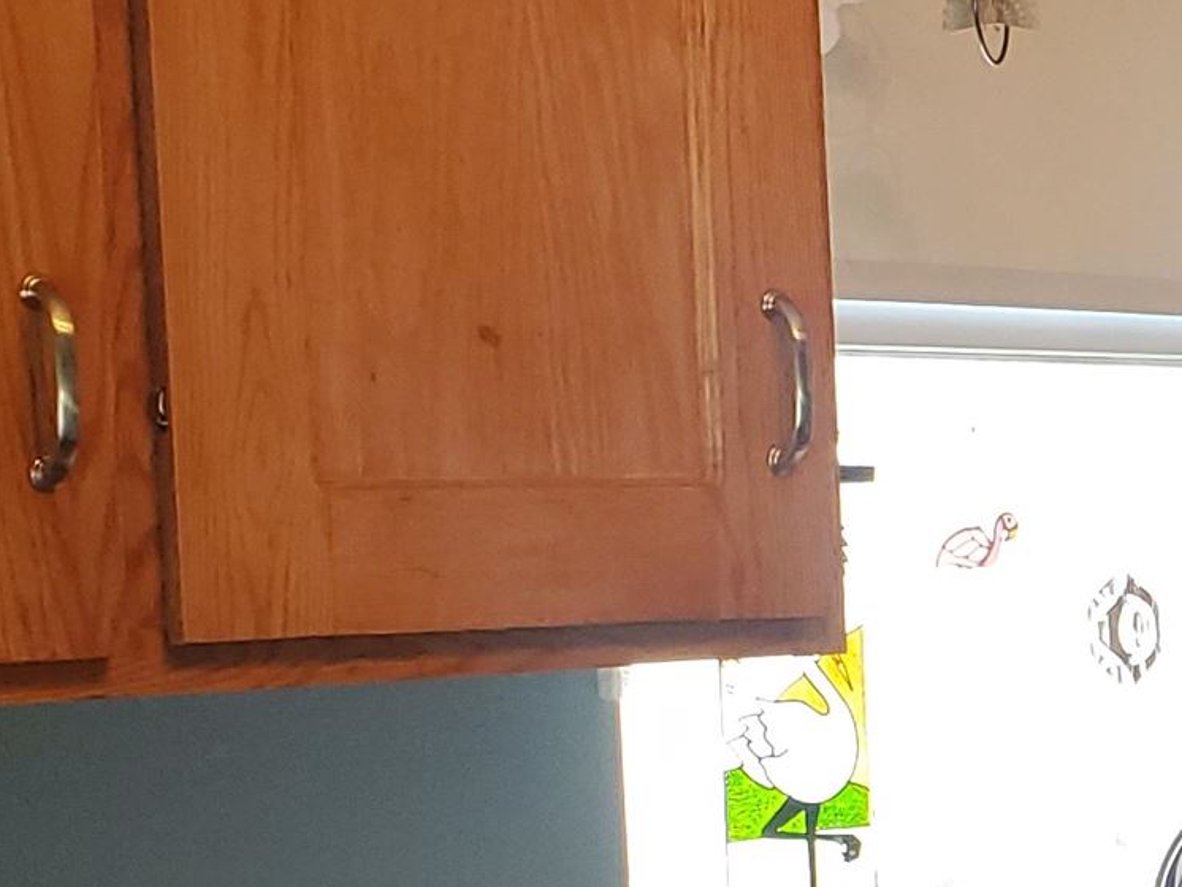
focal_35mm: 107
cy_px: 858
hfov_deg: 16.6
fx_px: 3655
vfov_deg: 13.7
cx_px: 1816
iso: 125
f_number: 2.4
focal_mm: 4.3
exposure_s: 1/30
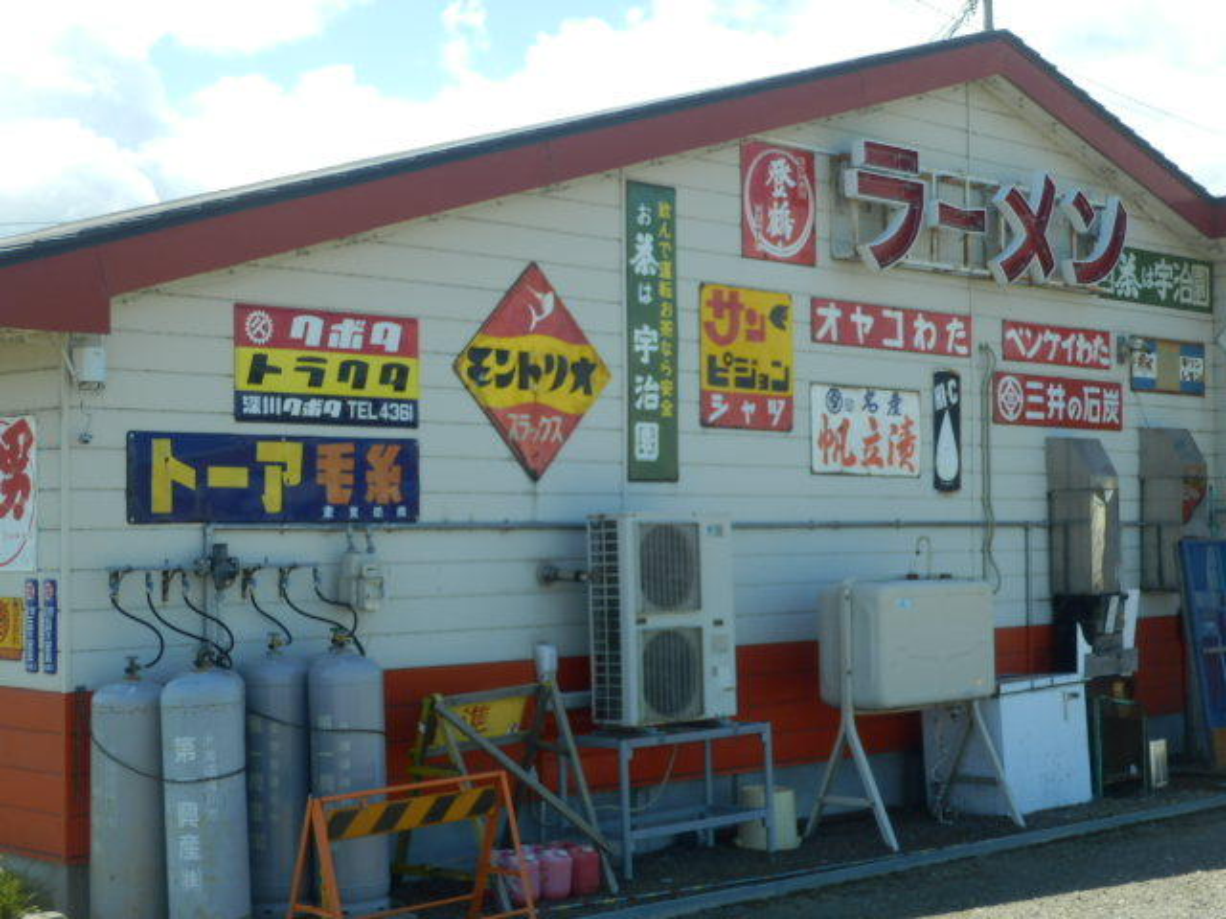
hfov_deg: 28.2
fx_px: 2444
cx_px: 613
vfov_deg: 21.3
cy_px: 460
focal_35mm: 69
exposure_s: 1/320
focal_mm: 12.3
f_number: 4.8
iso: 80
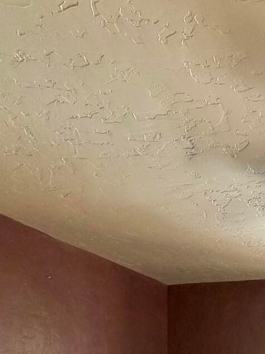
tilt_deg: -3.1
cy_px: 415
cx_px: 239
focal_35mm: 44
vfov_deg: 35.0
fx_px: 449
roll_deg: -1.0
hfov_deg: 31.3
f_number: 2.2
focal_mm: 2.22
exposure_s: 1/77
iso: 320
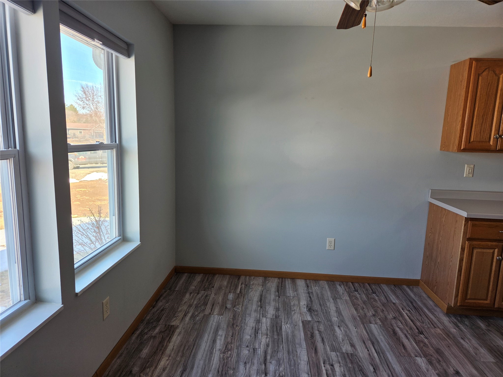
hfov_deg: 73.9
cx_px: 252
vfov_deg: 58.9
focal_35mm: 23
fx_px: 334
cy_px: 188
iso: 64
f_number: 1.8
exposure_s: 1/180
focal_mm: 5.4
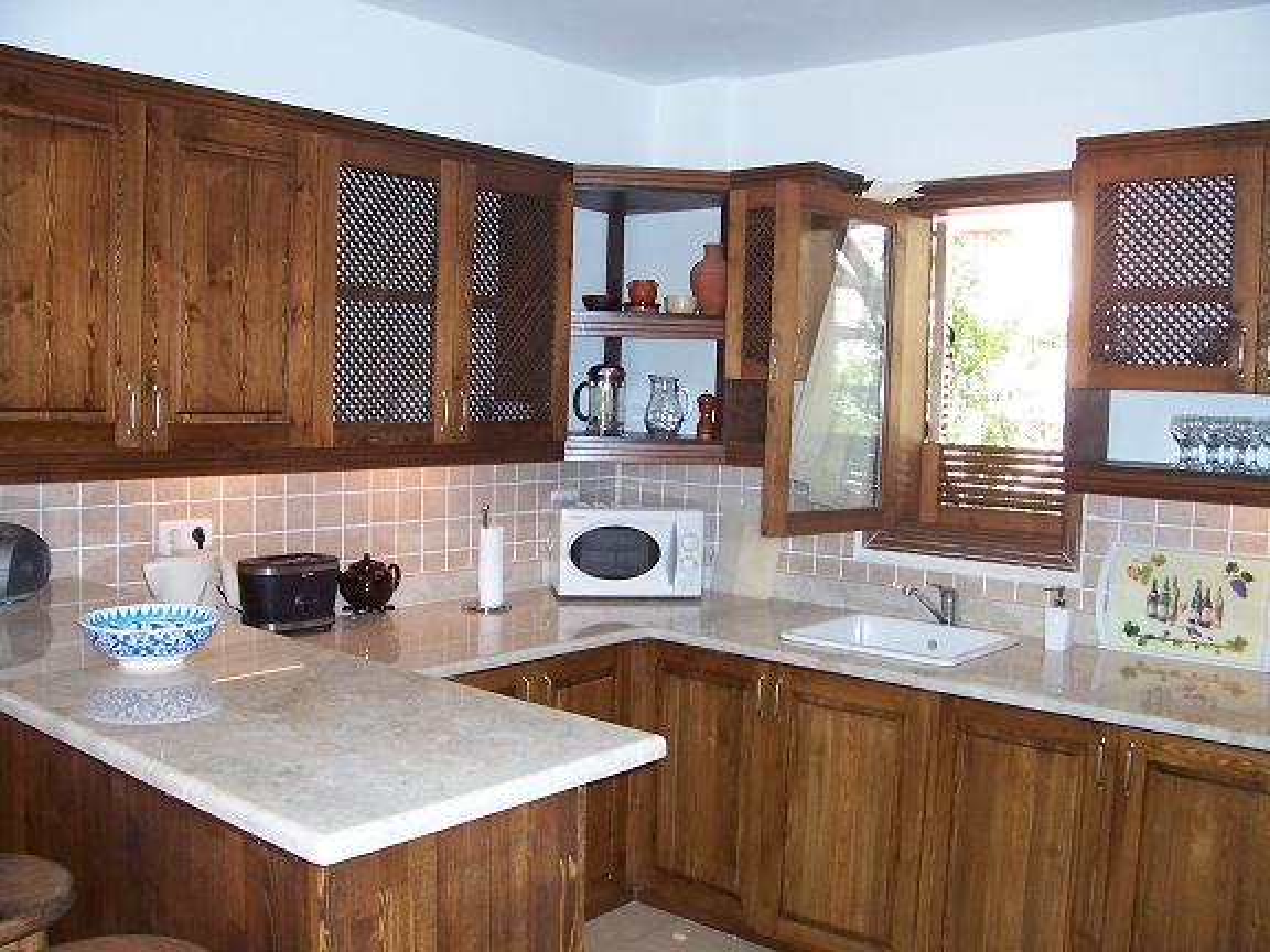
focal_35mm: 34
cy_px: 476
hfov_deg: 54.0
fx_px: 1247
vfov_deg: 41.8
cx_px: 635
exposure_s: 1/60
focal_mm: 5.6
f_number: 2.7
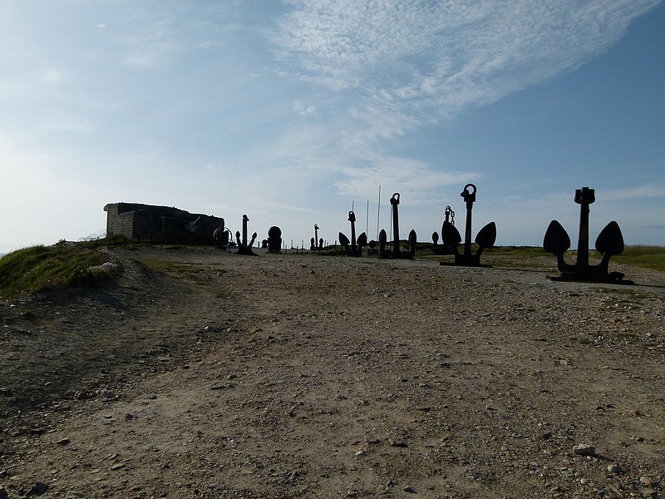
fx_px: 576
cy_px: 250
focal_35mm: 30
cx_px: 332
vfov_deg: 46.8
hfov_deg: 60.0
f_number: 4.5
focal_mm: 5.4
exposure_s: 1/2000
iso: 100
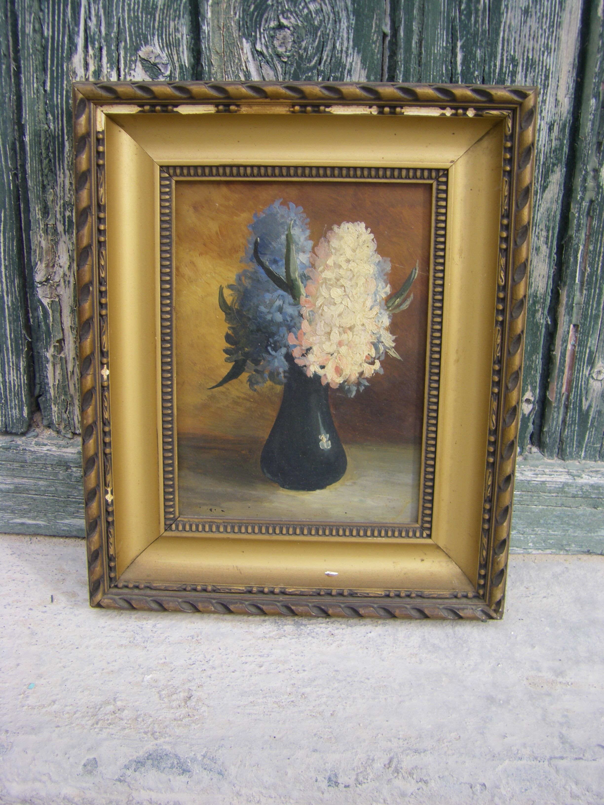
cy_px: 402
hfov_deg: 37.7
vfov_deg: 49.0
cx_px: 302
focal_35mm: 38
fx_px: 884
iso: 64
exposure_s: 1/100
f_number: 3.5
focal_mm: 6.3
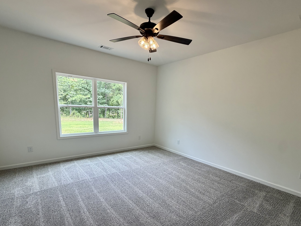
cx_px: 158
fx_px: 157
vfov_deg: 71.0
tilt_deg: -10.0
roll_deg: -2.4
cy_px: 134
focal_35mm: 18
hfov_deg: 87.7
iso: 100
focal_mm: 2.22
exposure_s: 1/120
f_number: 2.2
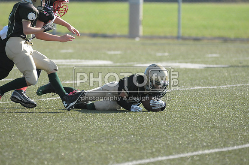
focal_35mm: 420
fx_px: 2901
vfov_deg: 3.3
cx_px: 124
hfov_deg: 4.9
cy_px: 82
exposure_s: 1/5000
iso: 1600
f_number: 4
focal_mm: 280
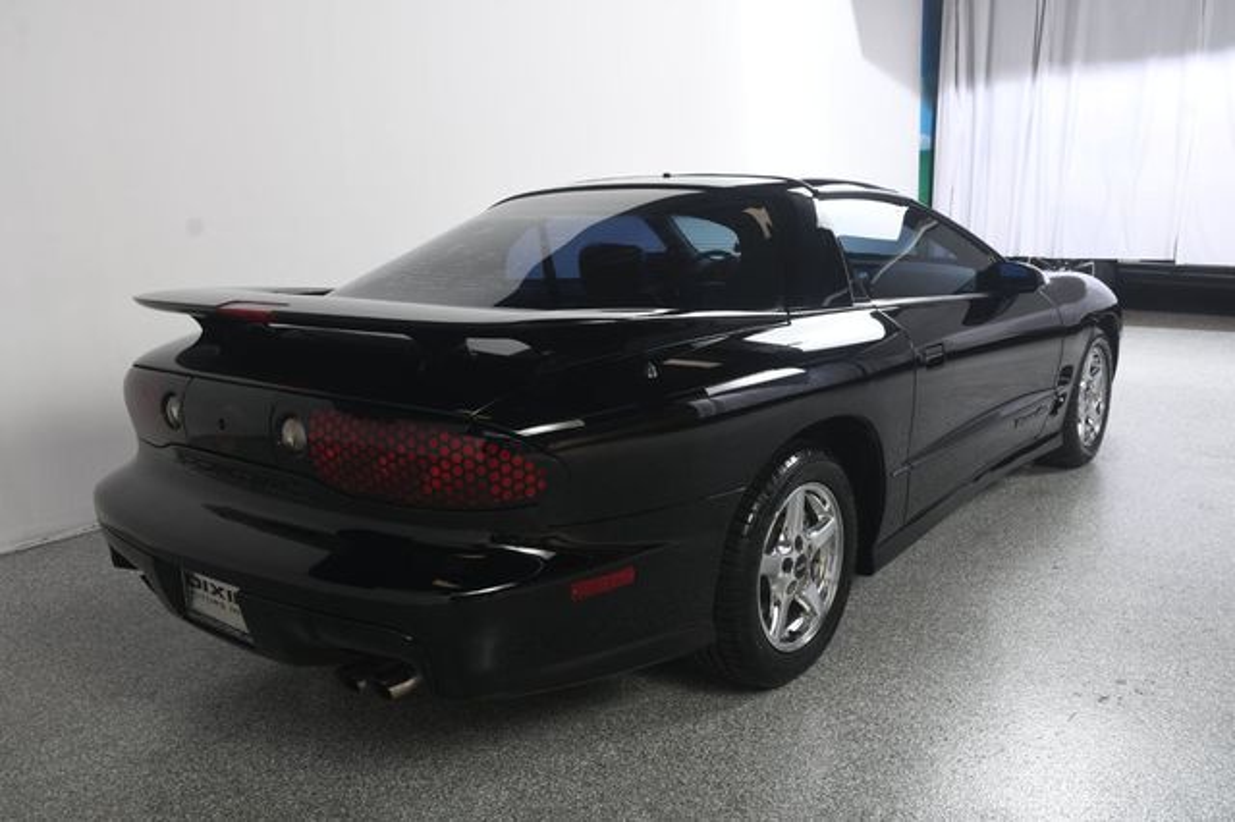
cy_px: 411
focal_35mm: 33
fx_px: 1131
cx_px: 618
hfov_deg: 57.2
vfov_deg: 39.9
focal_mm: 22
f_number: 8
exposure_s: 1/160
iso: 100
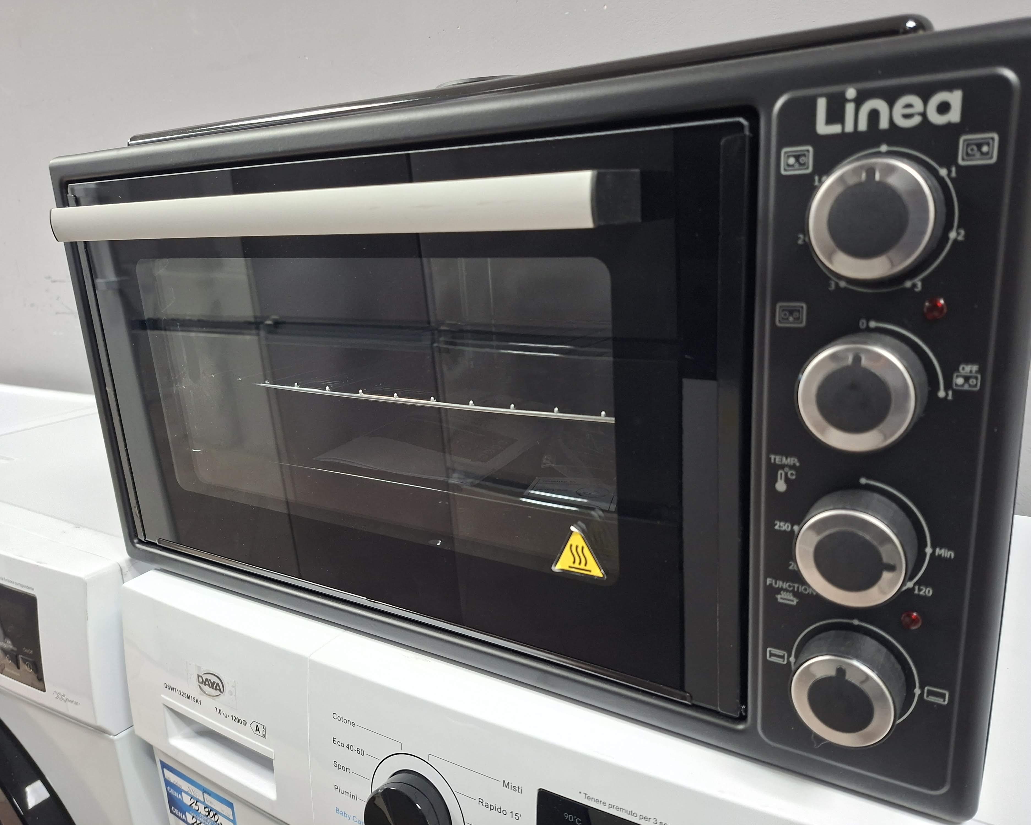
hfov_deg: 70.2
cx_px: 546
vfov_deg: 58.8
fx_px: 732
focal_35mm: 24
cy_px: 412
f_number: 1.8
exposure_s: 1/33
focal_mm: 5.54
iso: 400
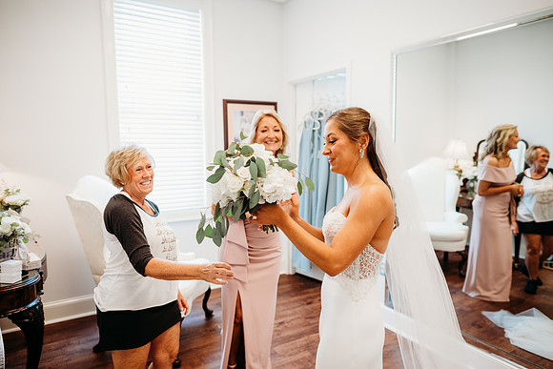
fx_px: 369
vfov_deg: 53.2
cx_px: 276
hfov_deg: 73.7
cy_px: 184
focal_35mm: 24
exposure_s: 1/160
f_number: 2.5
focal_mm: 24
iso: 320
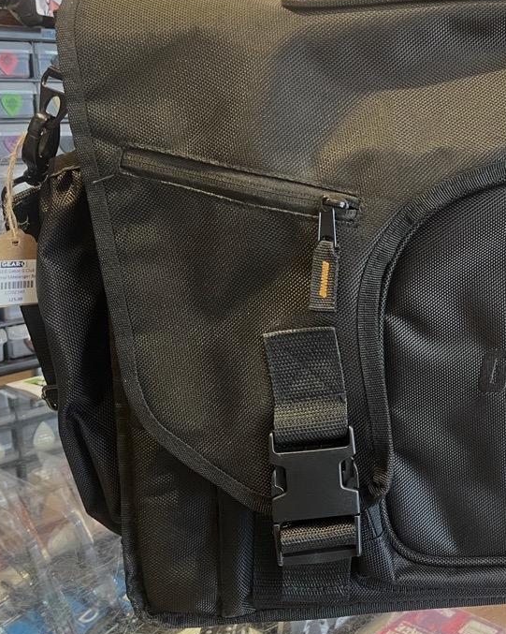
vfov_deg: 41.1
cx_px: 509
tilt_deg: -11.4
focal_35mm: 45
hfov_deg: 30.9
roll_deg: -0.4
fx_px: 843
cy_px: 273
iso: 640
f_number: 1.6
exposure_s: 1/40
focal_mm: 5.1
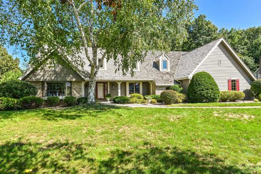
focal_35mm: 16
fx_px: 116
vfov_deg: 73.7
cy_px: 87
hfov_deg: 96.8
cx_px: 130
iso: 640
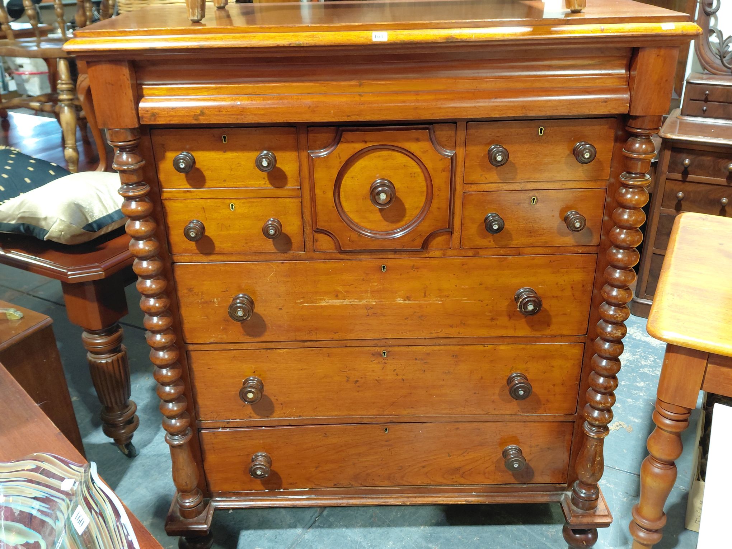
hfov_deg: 69.4
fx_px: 529
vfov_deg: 54.9
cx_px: 366
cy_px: 274
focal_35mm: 25
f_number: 1.8
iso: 200
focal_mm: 4.69
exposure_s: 1/50.1
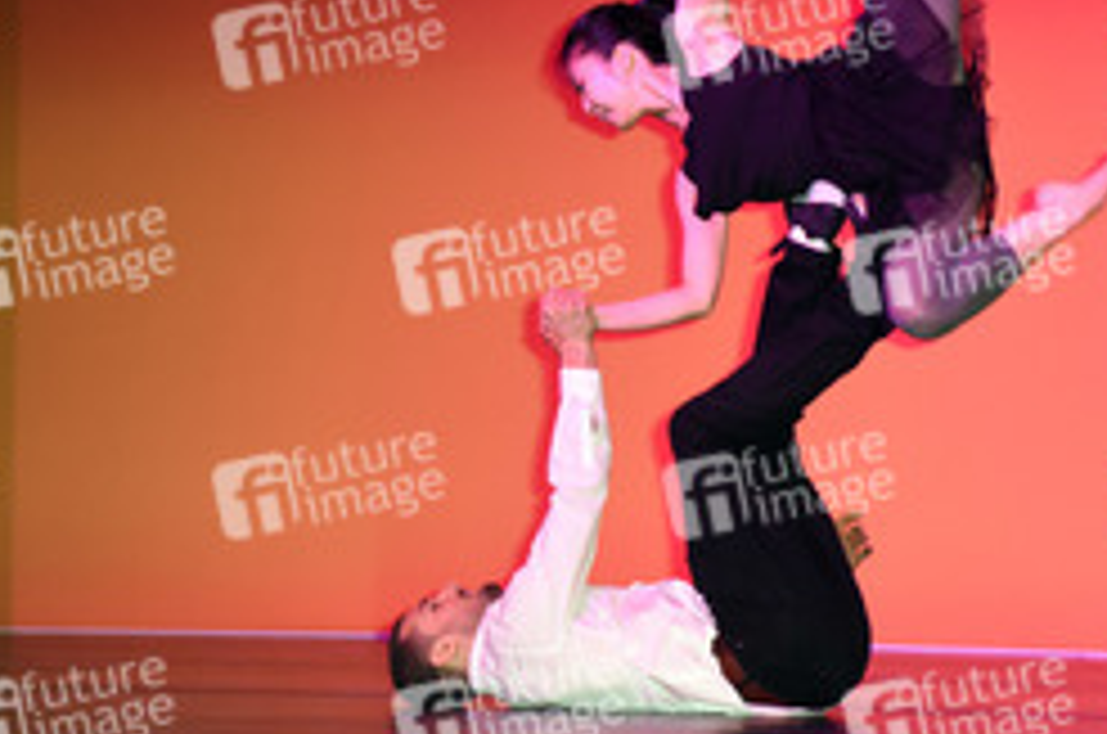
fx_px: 7611
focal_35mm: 248
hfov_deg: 8.3
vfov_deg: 5.5
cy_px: 149
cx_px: 389
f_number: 6.3
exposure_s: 1/60
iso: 1600
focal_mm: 90
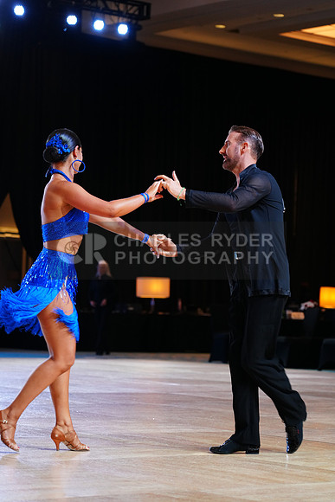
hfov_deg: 13.0
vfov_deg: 19.5
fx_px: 1465
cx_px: 168
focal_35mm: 105
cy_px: 251
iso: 2000
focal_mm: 105
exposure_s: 1/250
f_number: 4
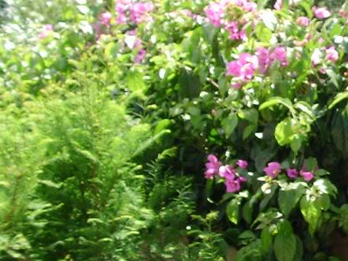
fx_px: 986
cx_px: 389
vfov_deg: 15.1
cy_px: 109
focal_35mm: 98
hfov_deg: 19.2
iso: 50
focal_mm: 5.8
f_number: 3.5
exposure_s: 1/318
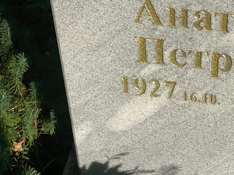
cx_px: 208
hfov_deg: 18.9
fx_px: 690
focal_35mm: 102
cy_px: 43
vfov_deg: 14.4
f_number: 2
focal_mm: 6
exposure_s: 1/2283
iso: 20
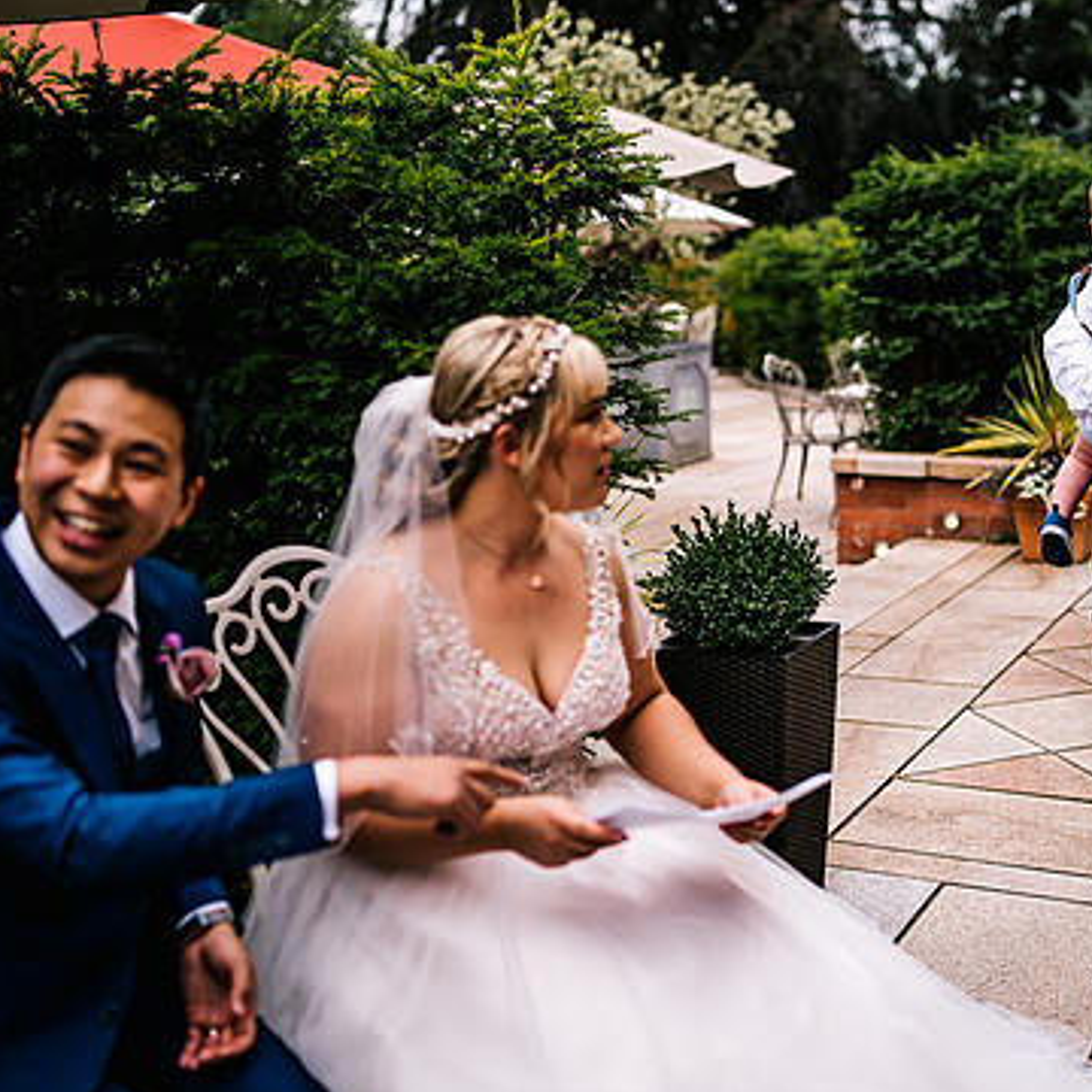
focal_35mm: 48
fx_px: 1713
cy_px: 529
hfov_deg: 34.8
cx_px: 774
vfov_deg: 35.4
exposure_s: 1/3200
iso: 100
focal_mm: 35
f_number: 1.6
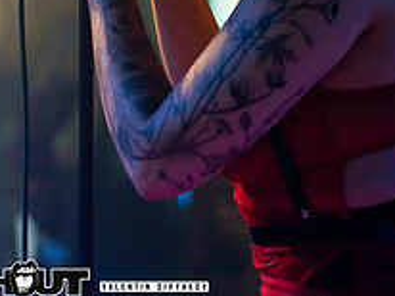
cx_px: -27
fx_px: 1755
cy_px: -74
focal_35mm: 154
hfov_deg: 12.6
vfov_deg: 9.5
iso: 1000
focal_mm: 50
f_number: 1.8
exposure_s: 1/250
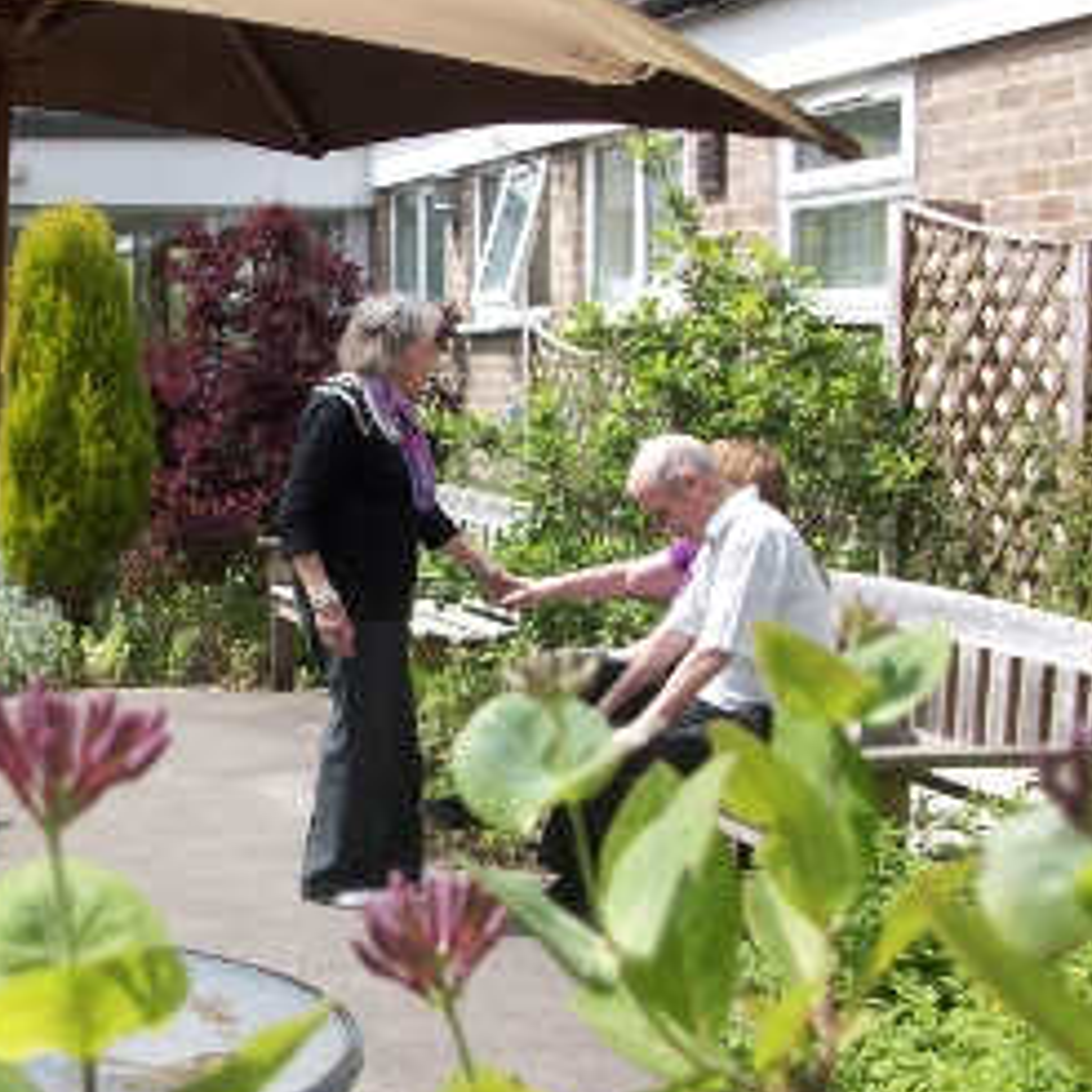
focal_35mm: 68
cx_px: 226
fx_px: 2427
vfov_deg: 25.3
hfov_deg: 25.0
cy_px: 626
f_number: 3.2
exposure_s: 1/556
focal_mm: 7.1
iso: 64
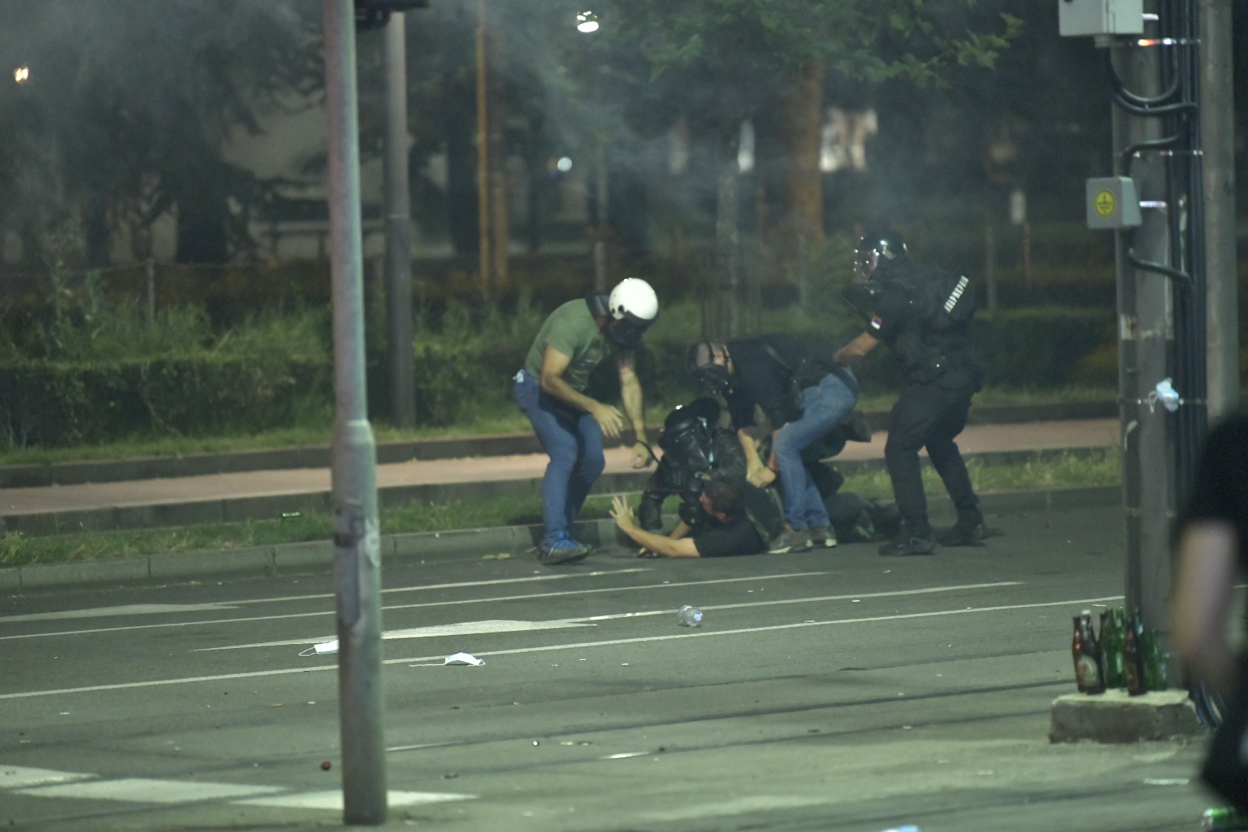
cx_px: 624
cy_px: 416
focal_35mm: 200
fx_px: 6933
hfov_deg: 10.3
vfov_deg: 6.9
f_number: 2.8
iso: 16000
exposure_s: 1/160
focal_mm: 200
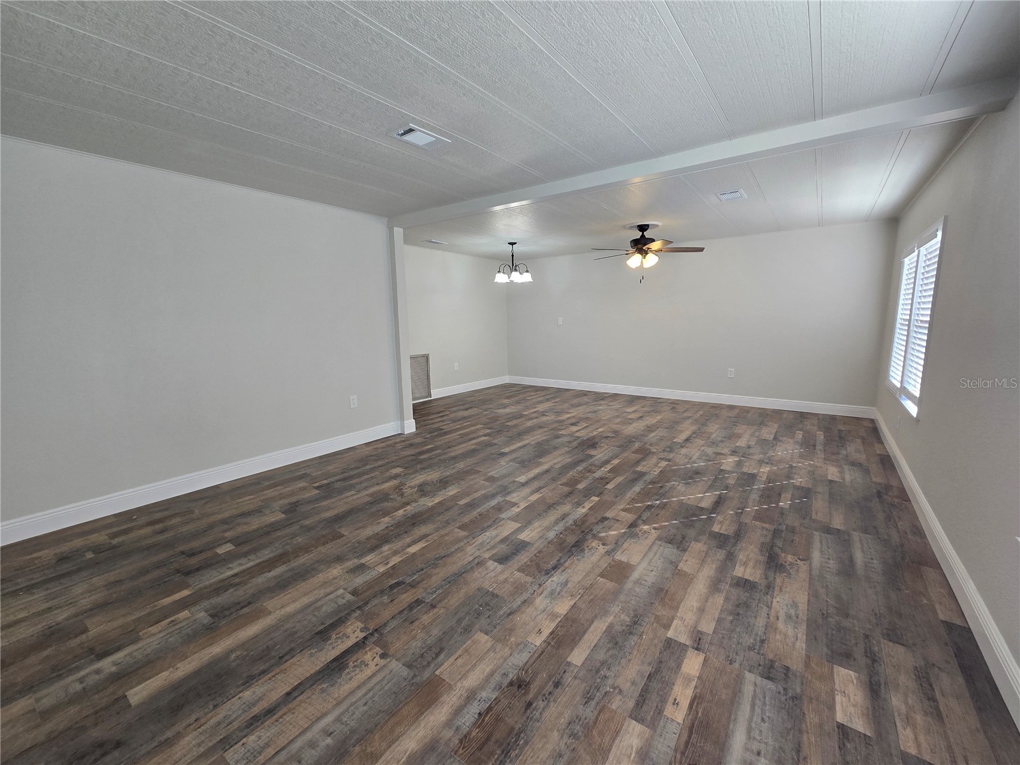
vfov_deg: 89.9
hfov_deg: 106.2
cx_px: 510
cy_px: 382
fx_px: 383
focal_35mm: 13
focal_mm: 2.2
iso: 80
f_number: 2.2
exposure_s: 1/60
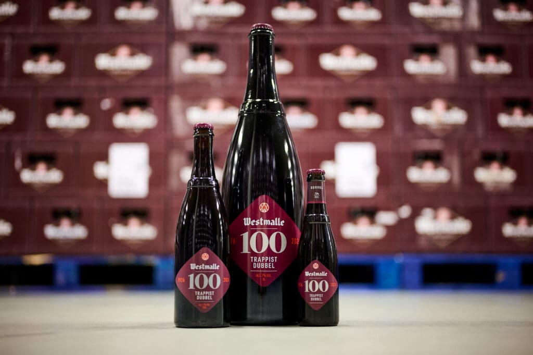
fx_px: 740
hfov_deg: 39.6
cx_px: 266
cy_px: 178
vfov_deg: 26.9
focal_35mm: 50
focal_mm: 50
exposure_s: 1/160
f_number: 1.8
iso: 1600
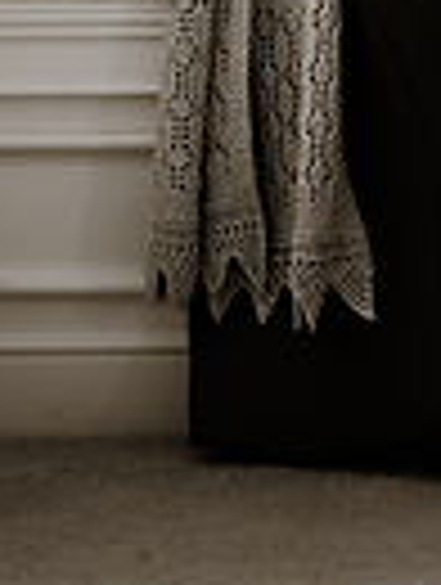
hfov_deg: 5.7
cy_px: -526
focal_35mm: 258
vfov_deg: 7.4
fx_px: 4368
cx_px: 632
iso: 1000
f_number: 3.5
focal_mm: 70
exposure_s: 1/200
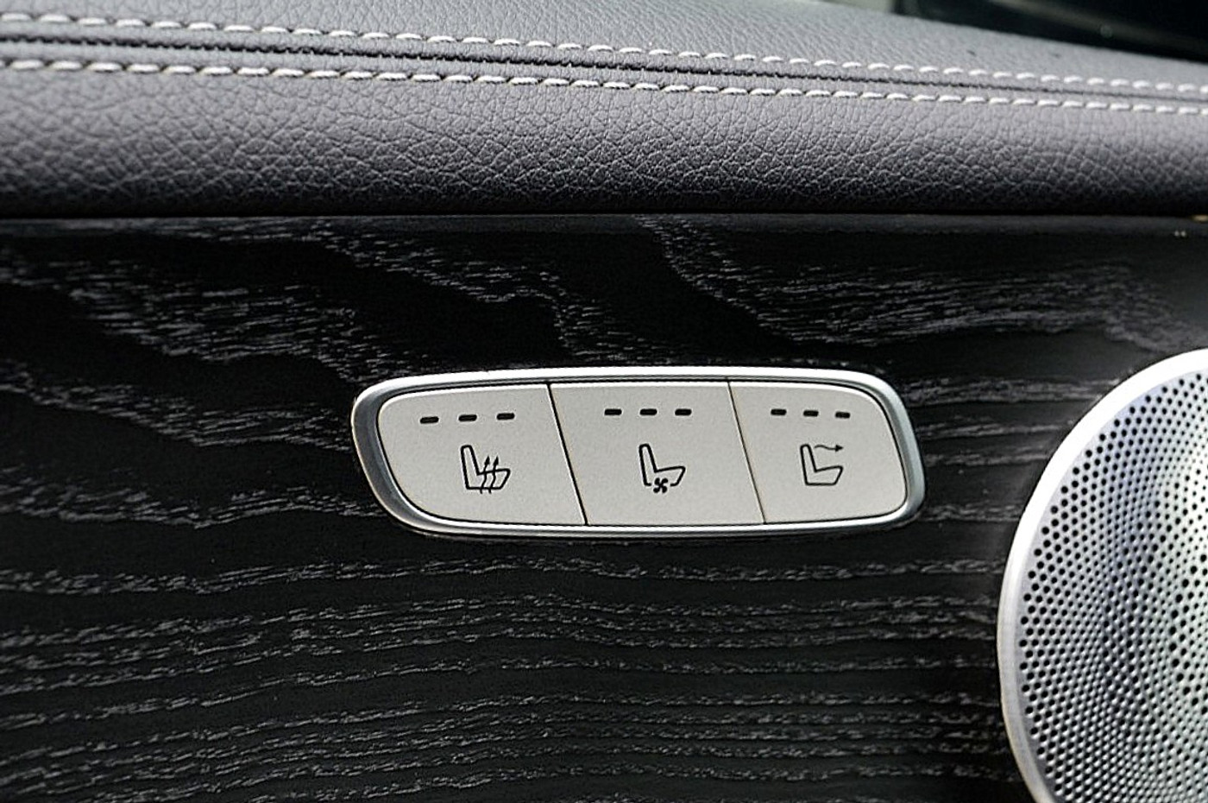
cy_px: 402
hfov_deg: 33.4
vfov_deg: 22.6
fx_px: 2011
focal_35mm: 60
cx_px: 604
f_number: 8
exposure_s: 1/60
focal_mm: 40
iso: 640
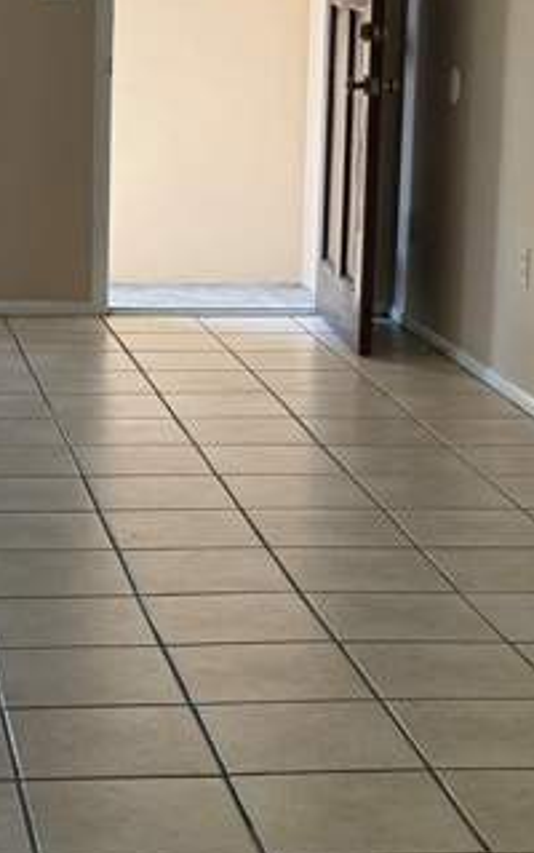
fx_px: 2370
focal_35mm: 102
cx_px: 72
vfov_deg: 20.2
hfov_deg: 12.8
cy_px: 185
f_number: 1.78
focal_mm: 6.76
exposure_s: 1/240
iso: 100
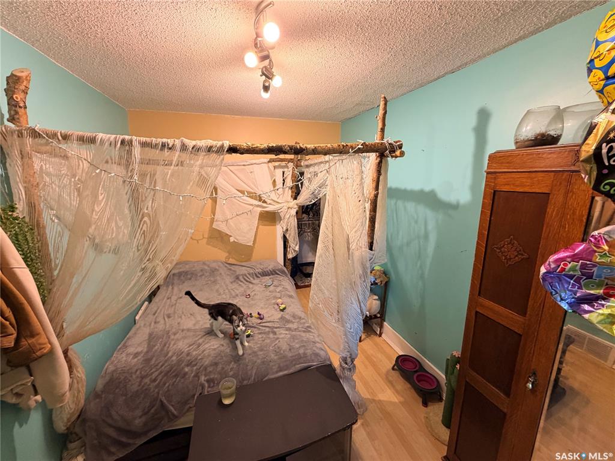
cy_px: 230
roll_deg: +0.6
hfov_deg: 102.1
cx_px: 308
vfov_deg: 85.7
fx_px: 249
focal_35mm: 14
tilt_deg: -12.6
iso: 320
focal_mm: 2.22
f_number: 2.2
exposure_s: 1/84
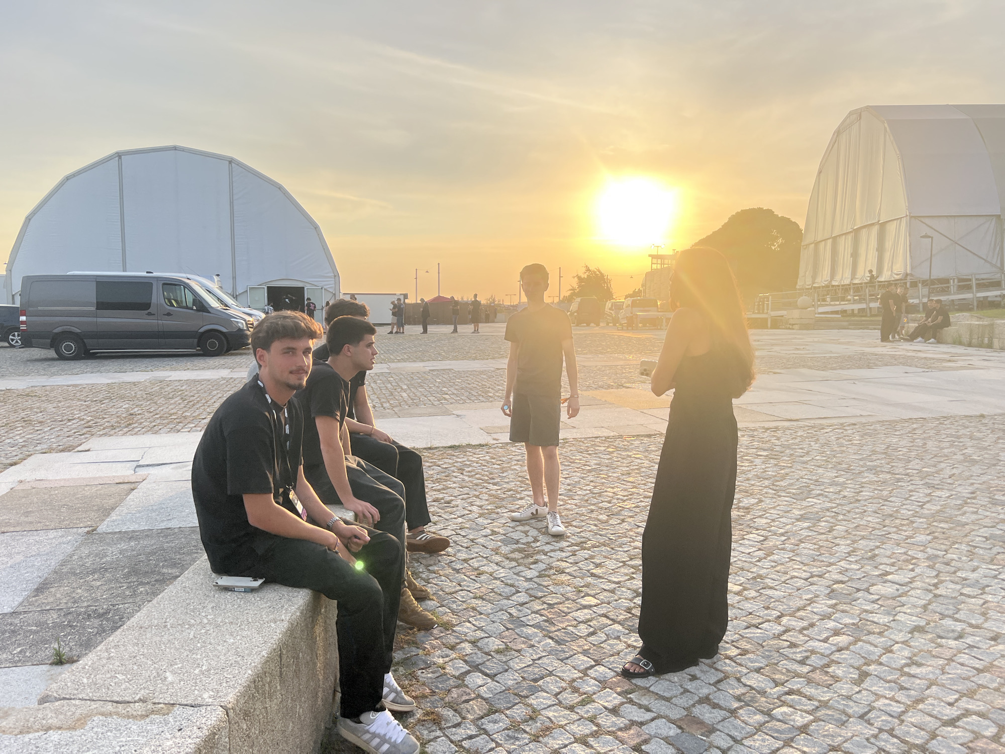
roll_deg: -1.4
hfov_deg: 67.3
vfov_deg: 53.1
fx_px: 755
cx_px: 502
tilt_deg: -4.9
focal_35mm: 26
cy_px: 377
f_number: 1.5
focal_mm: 5.7
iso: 50
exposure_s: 1/1934
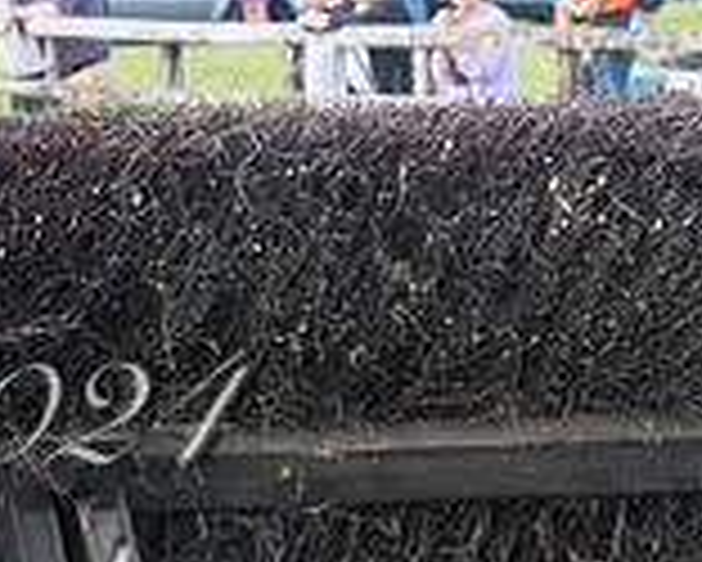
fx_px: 8752
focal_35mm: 421
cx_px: -417
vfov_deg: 3.7
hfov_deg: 4.6
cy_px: 229
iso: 800
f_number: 4
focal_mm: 70
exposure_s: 1/2000
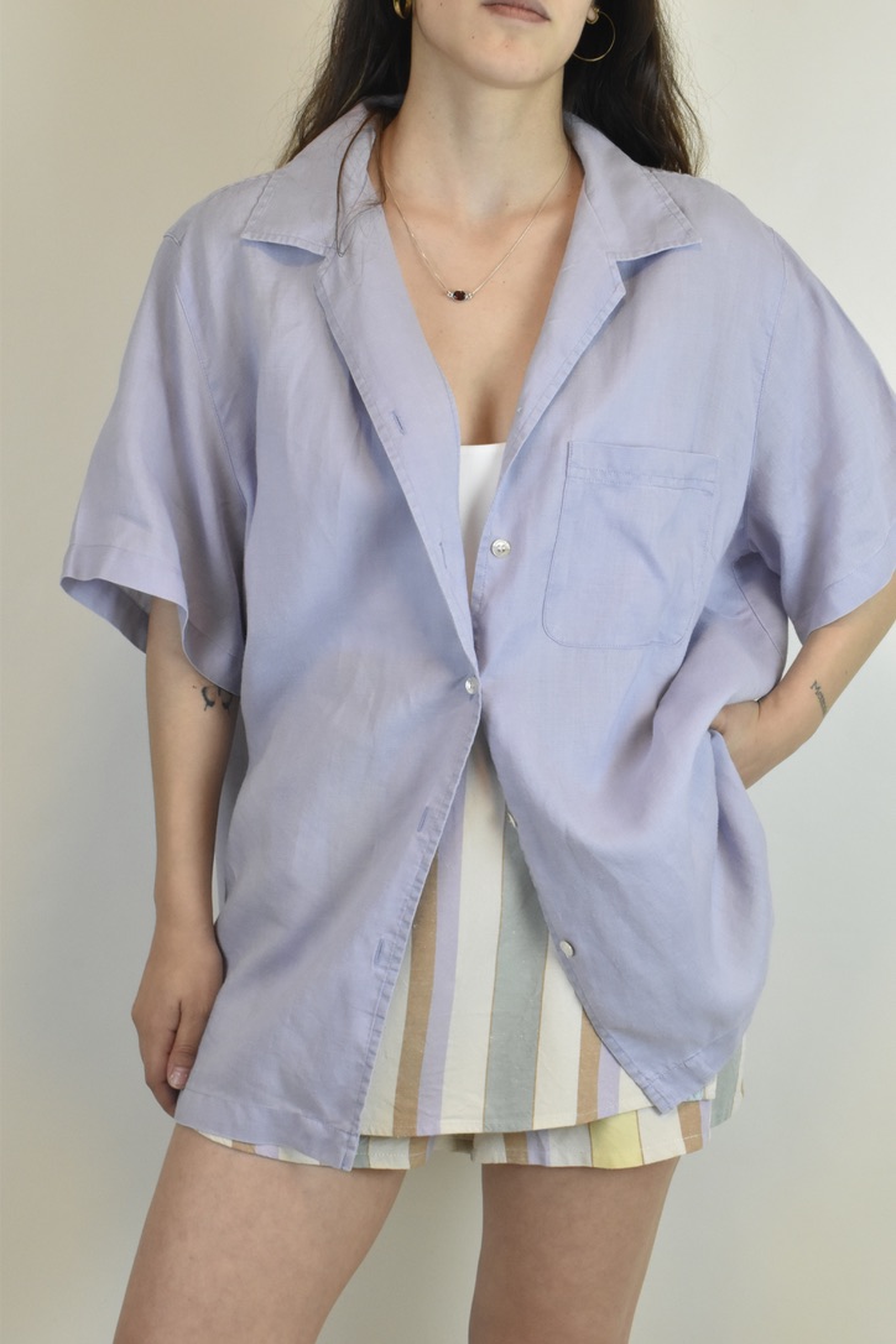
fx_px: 2240
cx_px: 448
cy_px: 672
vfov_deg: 33.4
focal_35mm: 60
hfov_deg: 22.6
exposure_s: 1/40
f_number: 18
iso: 1600
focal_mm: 40
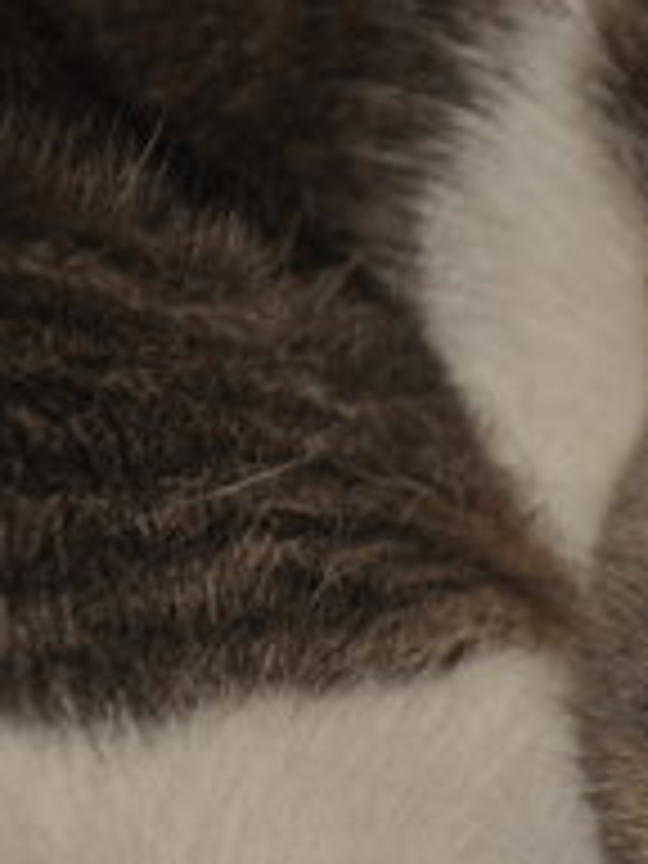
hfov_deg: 5.2
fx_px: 7020
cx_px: 1120
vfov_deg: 7.0
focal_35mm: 281
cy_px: 706
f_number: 5.3
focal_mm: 75
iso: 400
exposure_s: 1/30
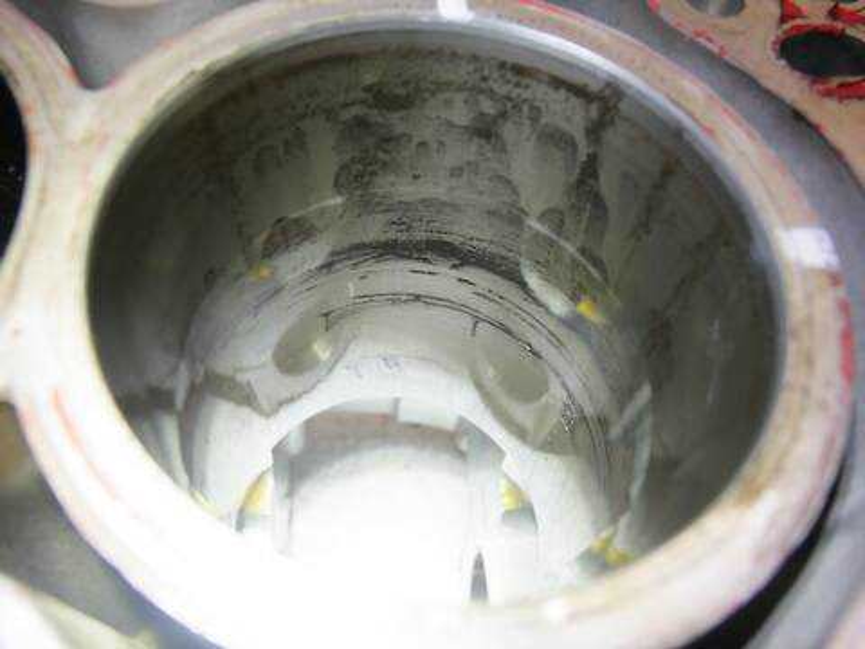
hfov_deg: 60.0
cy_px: 324
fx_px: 750
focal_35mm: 30
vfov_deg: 46.8
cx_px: 432
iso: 200
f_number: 5
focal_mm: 15
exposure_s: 1/160
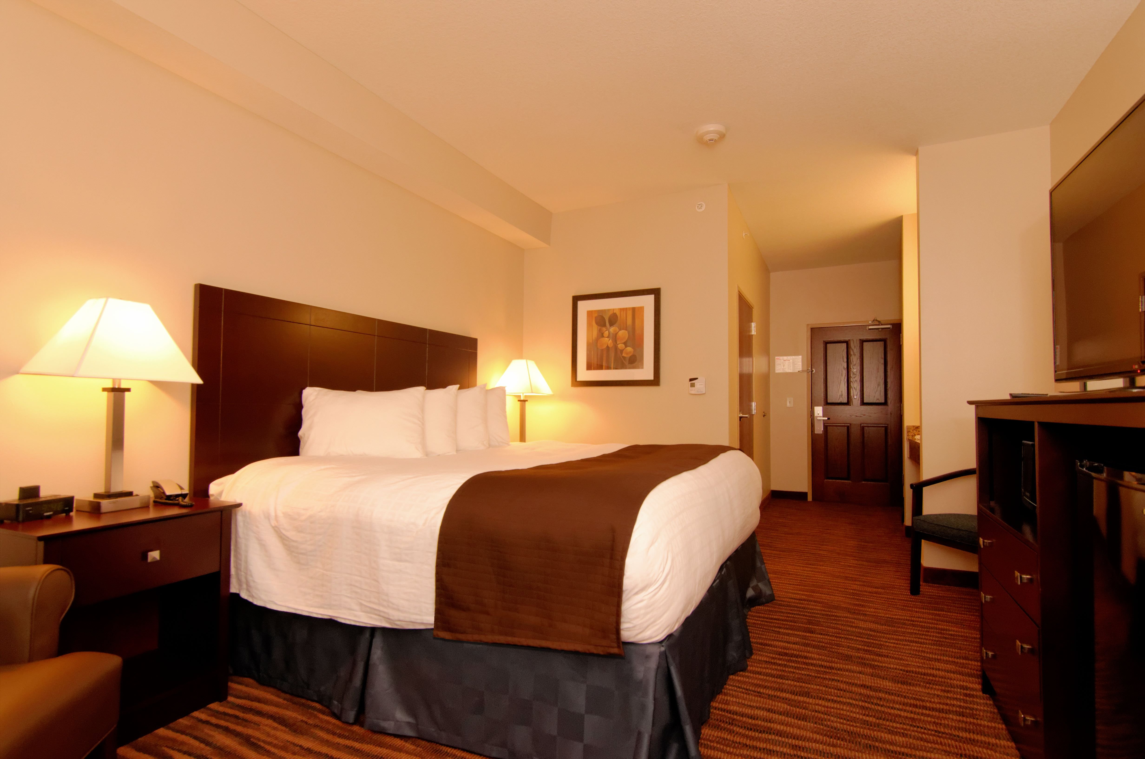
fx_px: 524
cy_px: 380
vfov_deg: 71.8
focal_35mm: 16
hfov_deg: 95.1
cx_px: 572
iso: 1100
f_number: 5.6
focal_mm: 11
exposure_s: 1/60
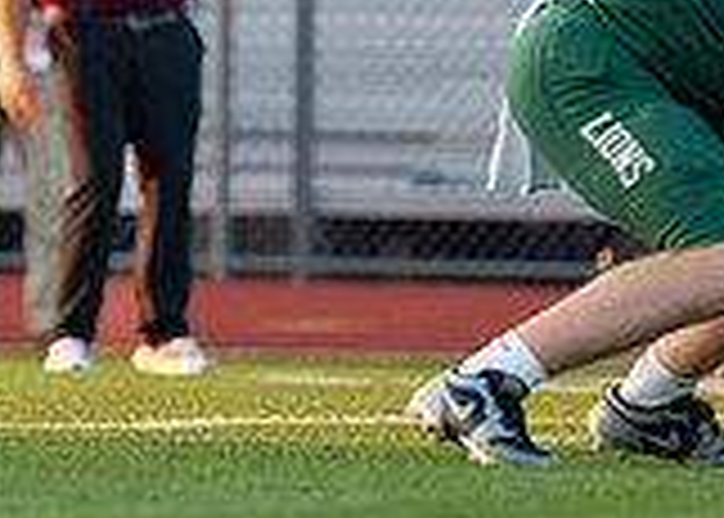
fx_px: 20213
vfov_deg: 1.5
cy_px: -200
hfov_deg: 2.0
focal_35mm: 983
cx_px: -448
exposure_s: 1/1250
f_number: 2.8
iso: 500
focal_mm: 200
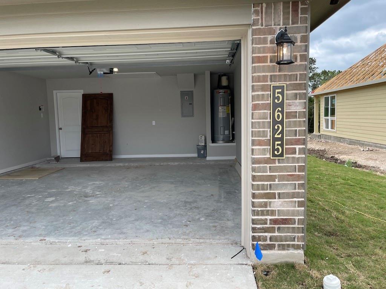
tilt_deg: -5.2
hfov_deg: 67.3
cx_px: 193
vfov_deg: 53.1
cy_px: 144
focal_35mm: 26
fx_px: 290
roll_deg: +1.8
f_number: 1.6
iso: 32
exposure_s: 1/972
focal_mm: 4.2
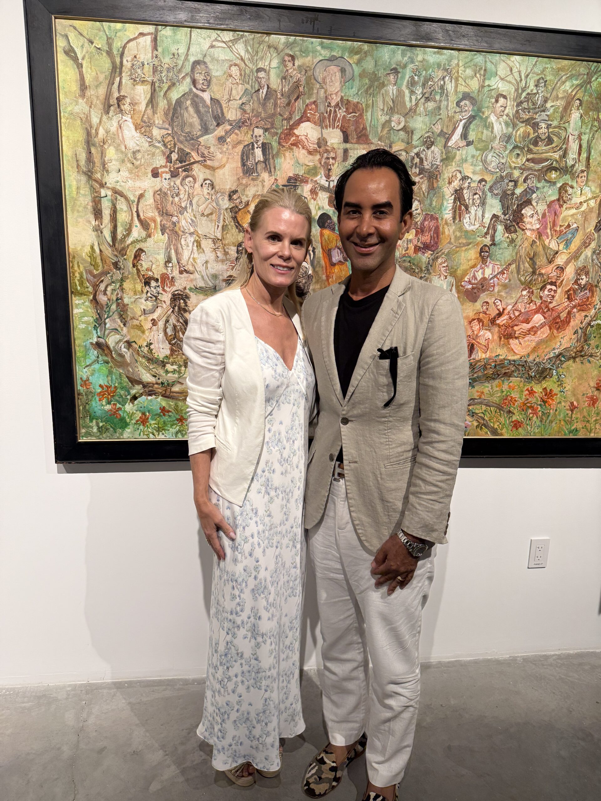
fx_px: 556
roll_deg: -1.2
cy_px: 400
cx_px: 300
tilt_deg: -12.0
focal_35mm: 24
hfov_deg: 56.8
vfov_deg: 71.6
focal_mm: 6.76
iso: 200
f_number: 1.78
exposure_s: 1/120
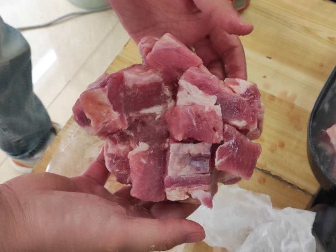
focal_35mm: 25
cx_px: 168
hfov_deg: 69.4
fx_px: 243
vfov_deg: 54.8
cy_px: 126
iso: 275
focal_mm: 4.74
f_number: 1.79
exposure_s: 1/100
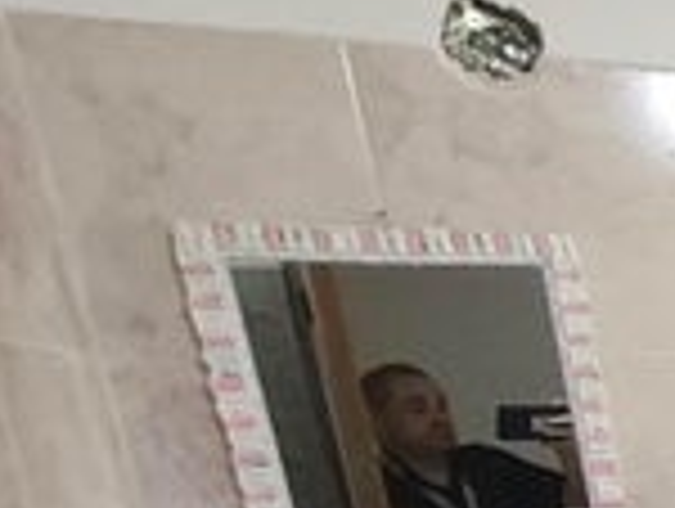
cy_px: 737
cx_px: 1431
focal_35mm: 64
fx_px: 1250
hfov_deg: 17.7
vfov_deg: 20.2
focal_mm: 1.67
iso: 500
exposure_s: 1/60
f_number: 2.2
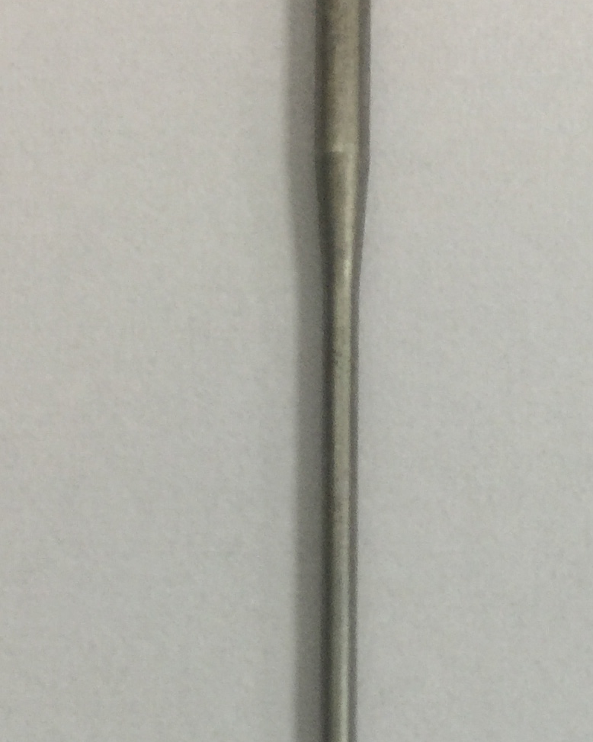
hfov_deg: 16.1
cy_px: 765
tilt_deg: -86.2
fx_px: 2085
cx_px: 421
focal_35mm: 95
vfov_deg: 19.5
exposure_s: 1/17
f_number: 2.2
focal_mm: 4.15
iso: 50
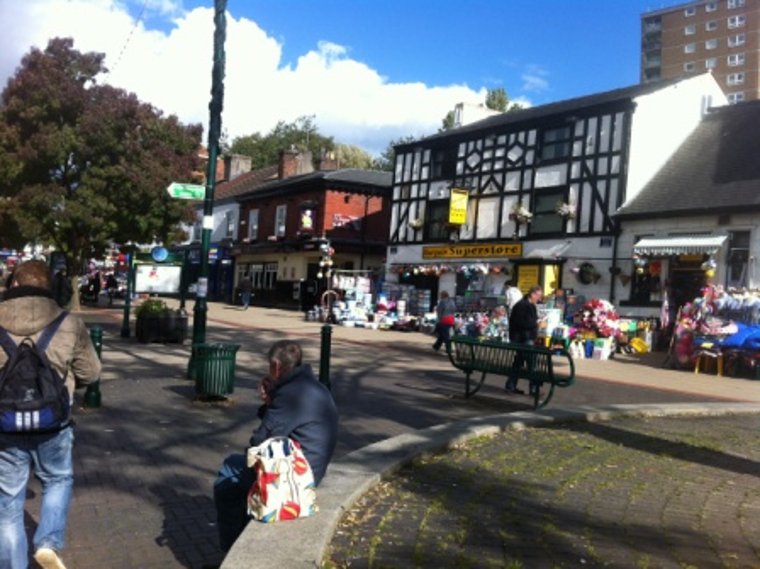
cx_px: 380
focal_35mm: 35
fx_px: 768
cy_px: 284
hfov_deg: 52.7
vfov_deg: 40.6
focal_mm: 3.85
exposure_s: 1/914
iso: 80
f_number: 2.8
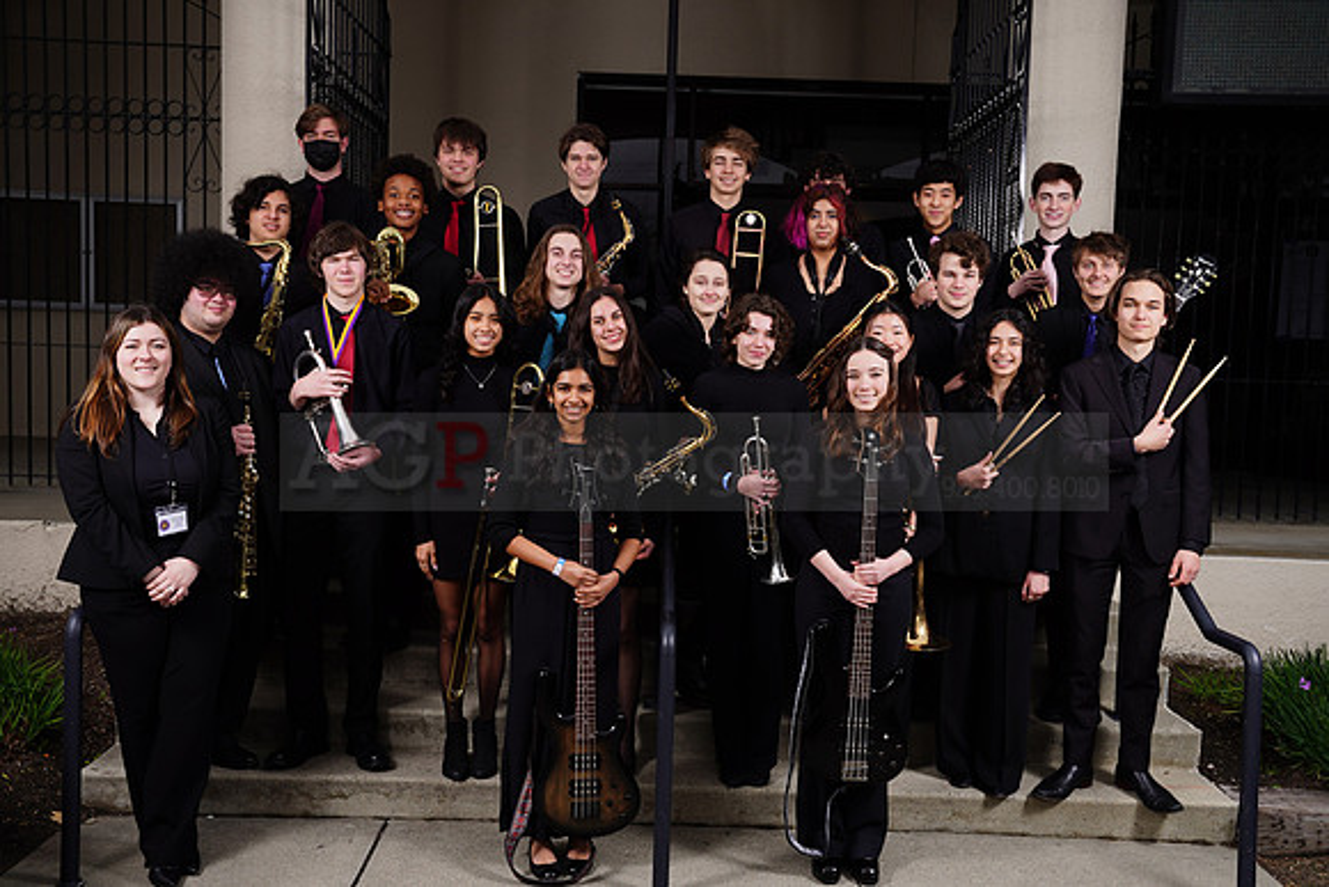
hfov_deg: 54.4
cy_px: 444
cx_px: 664
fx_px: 1292
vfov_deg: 37.9
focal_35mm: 35
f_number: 7.1
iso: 100
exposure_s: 1/200
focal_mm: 35
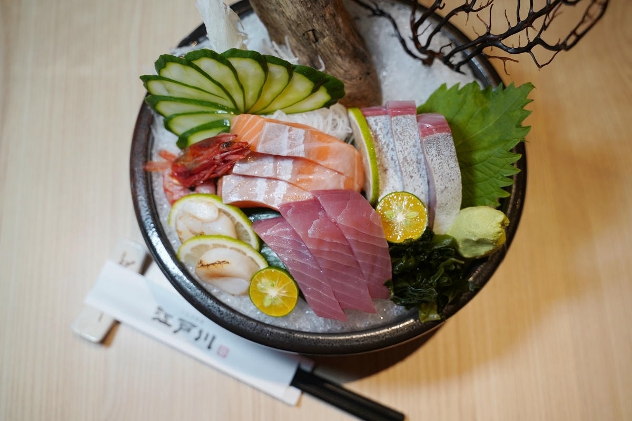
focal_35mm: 35
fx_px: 614
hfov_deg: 54.4
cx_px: 316
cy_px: 210
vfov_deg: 37.9
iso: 250
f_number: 4
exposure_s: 1/60
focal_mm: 35
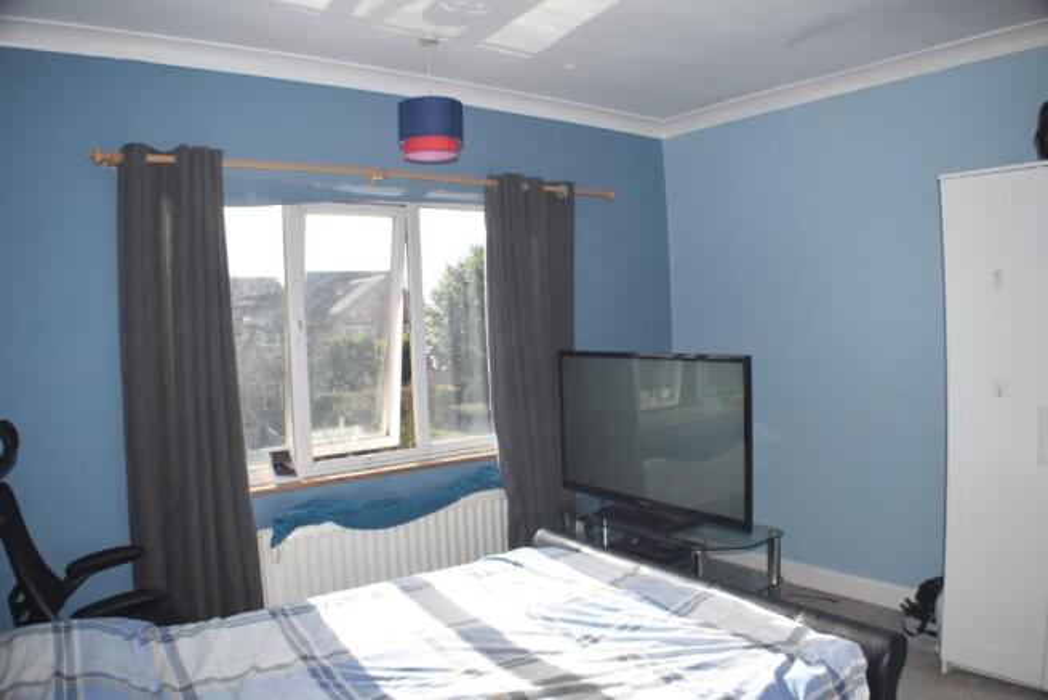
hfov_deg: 57.2
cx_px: 524
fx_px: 961
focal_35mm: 33
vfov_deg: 40.0
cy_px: 350
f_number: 6.3
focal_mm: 22
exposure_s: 1/160
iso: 100
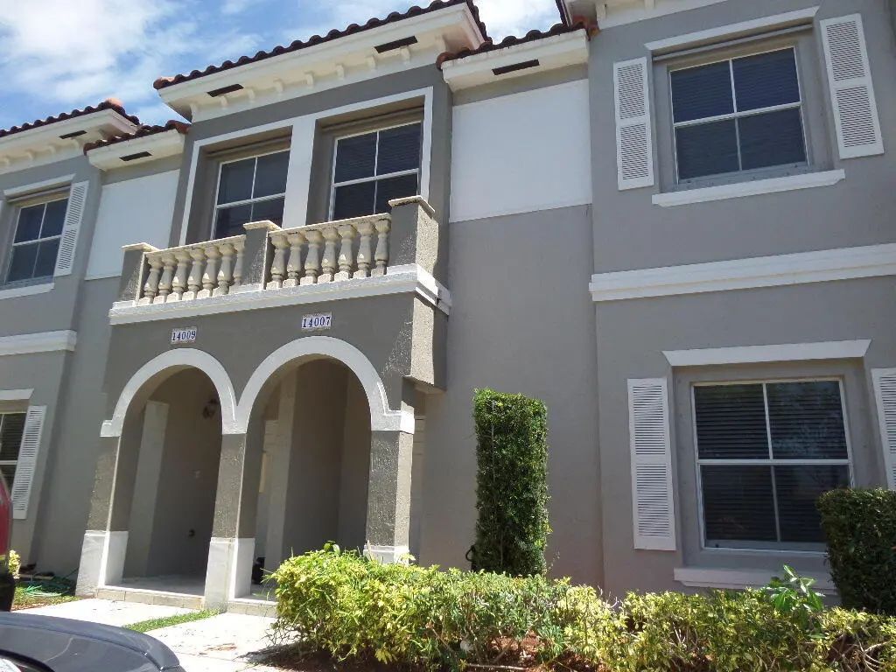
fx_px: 621
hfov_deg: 71.6
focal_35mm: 24
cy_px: 336
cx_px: 448
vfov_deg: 56.8
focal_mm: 4
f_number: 3.2
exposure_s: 1/750
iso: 100
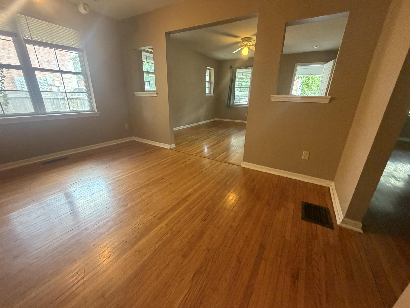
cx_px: 205
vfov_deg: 85.7
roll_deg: -0.6
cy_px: 154
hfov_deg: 102.1
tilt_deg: -20.0
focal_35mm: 14
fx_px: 166
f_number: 2.2
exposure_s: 1/60
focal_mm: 2.22
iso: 400
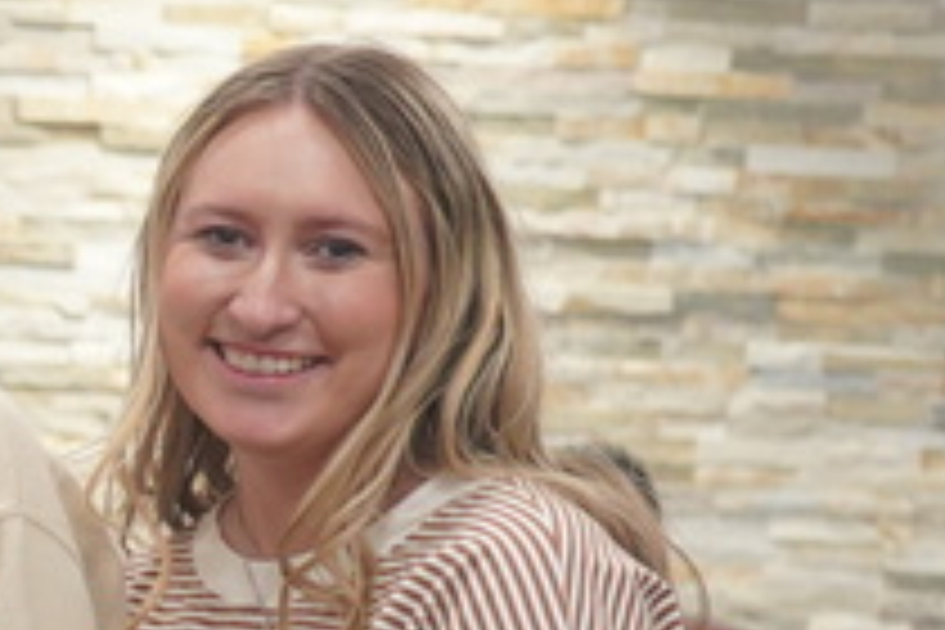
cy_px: 632
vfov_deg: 6.5
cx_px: -1354
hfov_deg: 8.8
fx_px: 5512
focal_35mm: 210
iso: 2500
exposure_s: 1/160
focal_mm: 43
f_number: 4
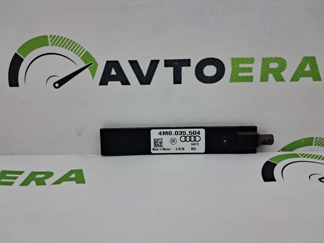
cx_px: 162
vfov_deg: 51.3
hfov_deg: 65.4
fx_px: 253
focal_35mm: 27
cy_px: 122
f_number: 1.8
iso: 50
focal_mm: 4
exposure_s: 1/120
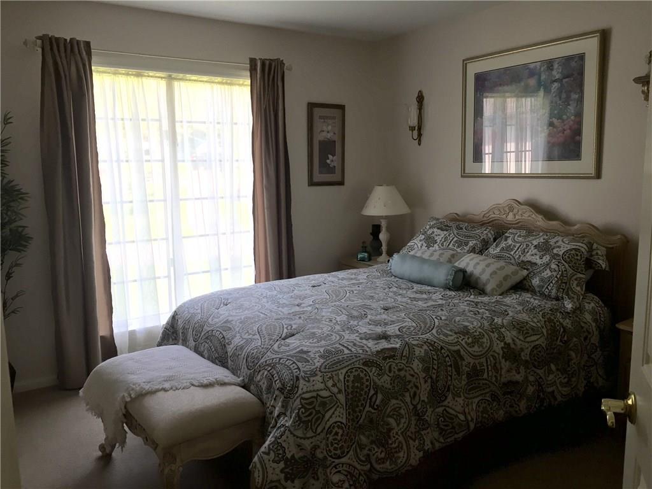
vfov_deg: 48.2
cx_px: 326
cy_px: 244
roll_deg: +0.5
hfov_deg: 61.7
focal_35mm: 29
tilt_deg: -8.8
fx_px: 546
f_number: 2.2
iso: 50
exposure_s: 1/120
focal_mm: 4.15
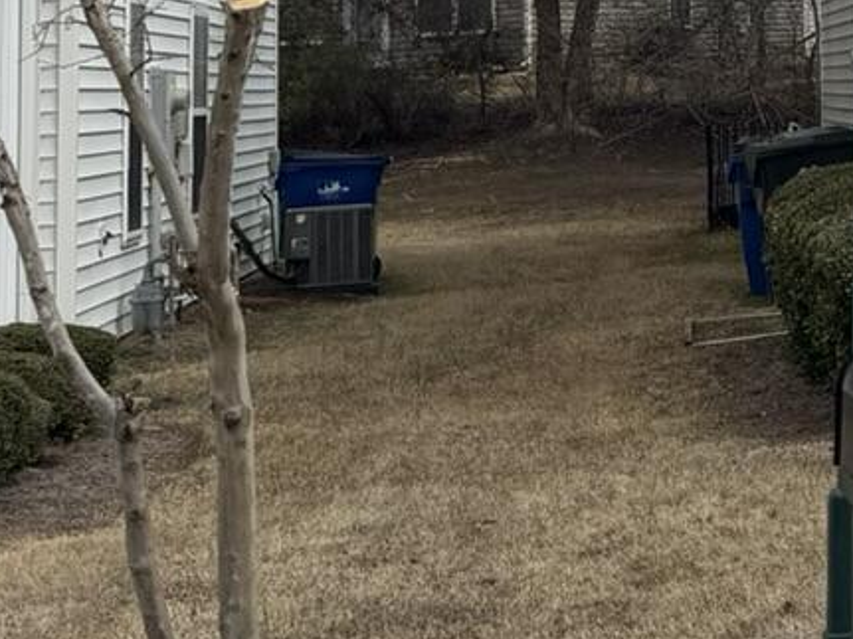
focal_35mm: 114
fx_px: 2808
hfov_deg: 14.8
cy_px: -287
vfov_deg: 12.4
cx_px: 1605
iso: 80
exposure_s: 1/7092
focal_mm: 6.76
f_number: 1.78
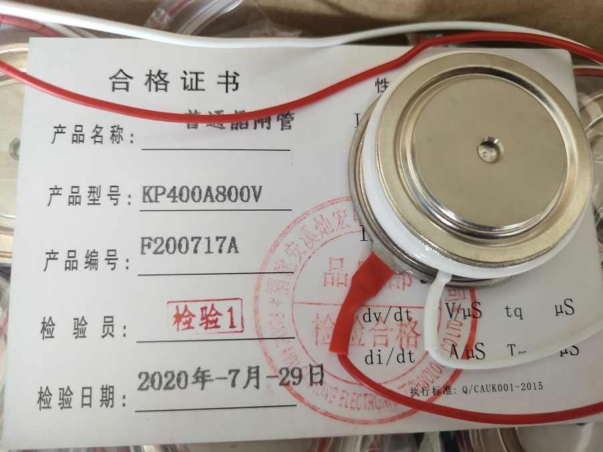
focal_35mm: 29
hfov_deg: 61.7
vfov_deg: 48.2
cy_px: 226
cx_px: 302
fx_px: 505
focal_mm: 4.27
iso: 429
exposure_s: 1/50
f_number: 1.8
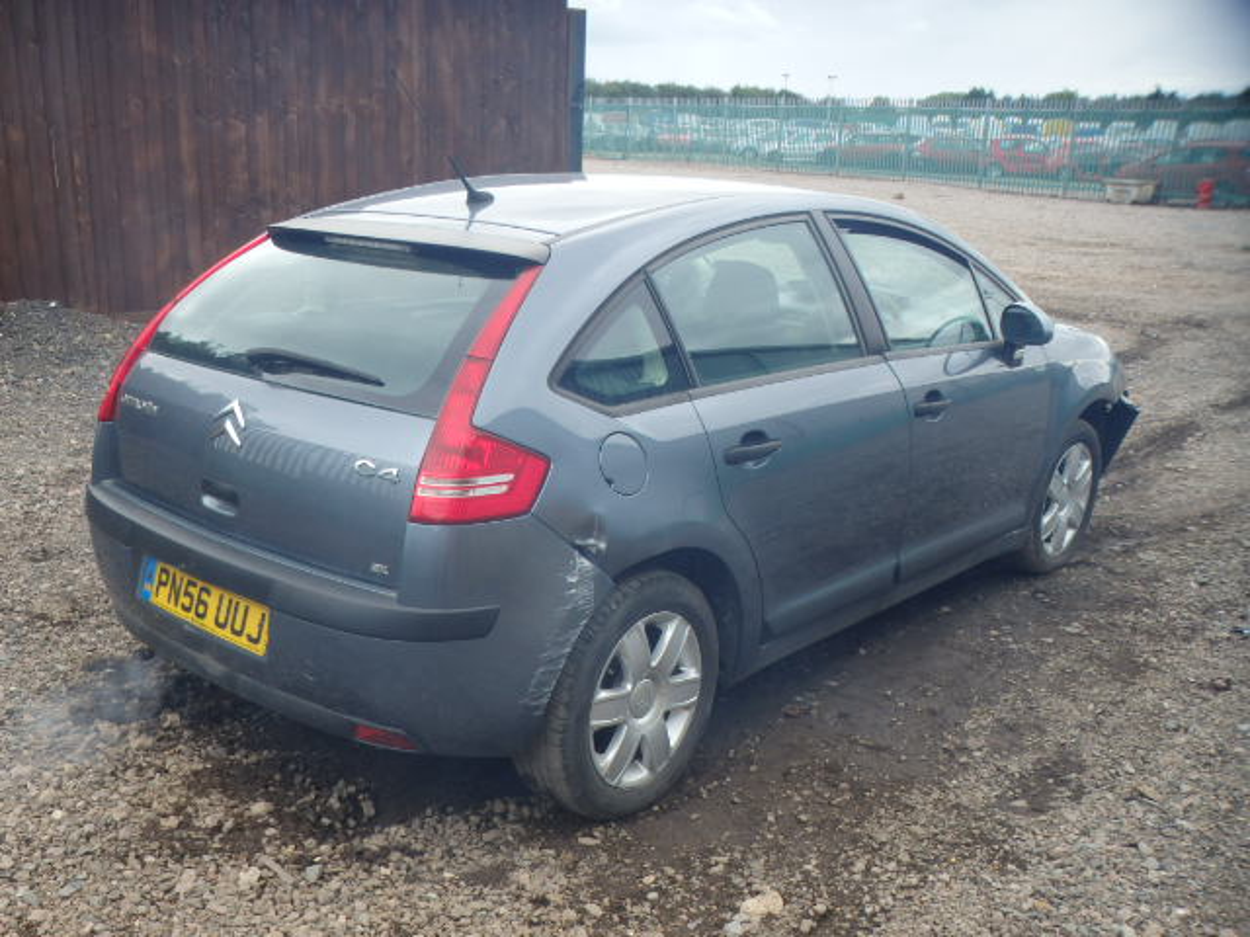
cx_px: 625
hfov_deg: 51.4
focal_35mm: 36
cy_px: 468
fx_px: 1300
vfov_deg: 39.7
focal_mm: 6.4
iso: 125
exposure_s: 1/80
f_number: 4.5
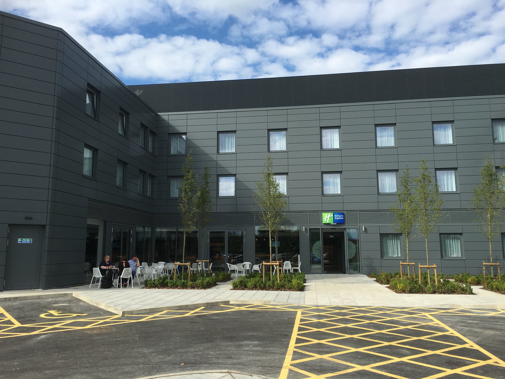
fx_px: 423
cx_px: 252
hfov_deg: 61.7
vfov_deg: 48.2
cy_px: 190
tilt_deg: +8.5
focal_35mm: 29
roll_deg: +0.8
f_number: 2.2
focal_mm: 4.15
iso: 25
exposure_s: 1/1261
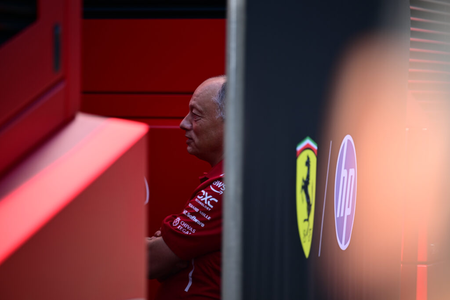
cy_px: 150
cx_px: 225
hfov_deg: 10.3
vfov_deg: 6.9
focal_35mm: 200
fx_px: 2500
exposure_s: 1/400
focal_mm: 200
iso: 100
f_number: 2.8
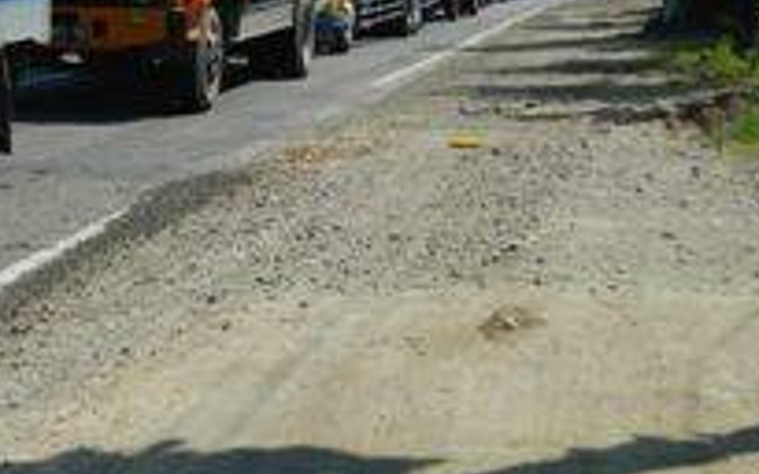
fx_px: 1965
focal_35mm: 95
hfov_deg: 20.9
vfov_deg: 13.3
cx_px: -44
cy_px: -118
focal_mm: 7.3
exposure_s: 1/800
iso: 80
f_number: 3.5
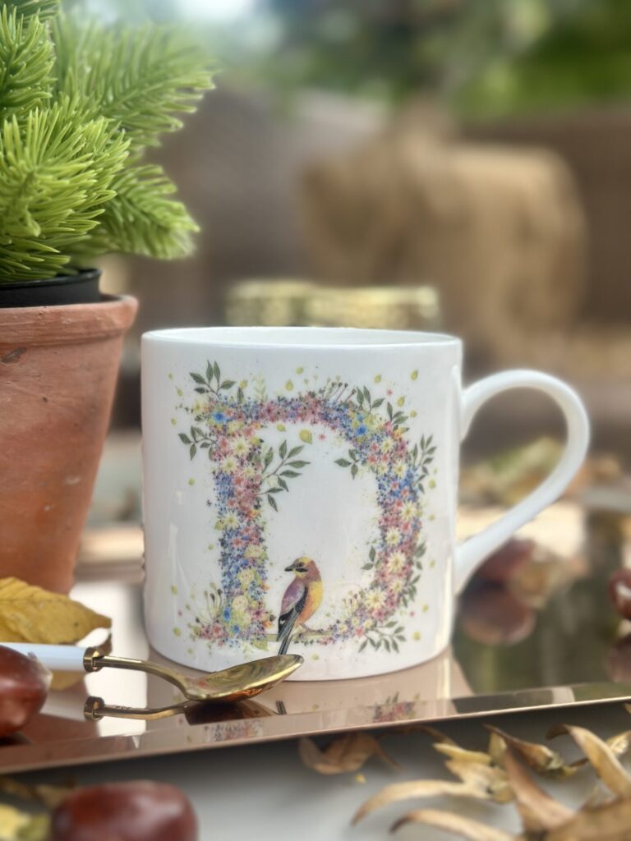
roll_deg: -0.3
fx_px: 1167
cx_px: 316
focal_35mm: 48
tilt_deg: -7.7
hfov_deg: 30.3
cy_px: 420
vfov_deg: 39.7
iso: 80
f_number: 1.78
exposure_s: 1/1242
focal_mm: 6.86
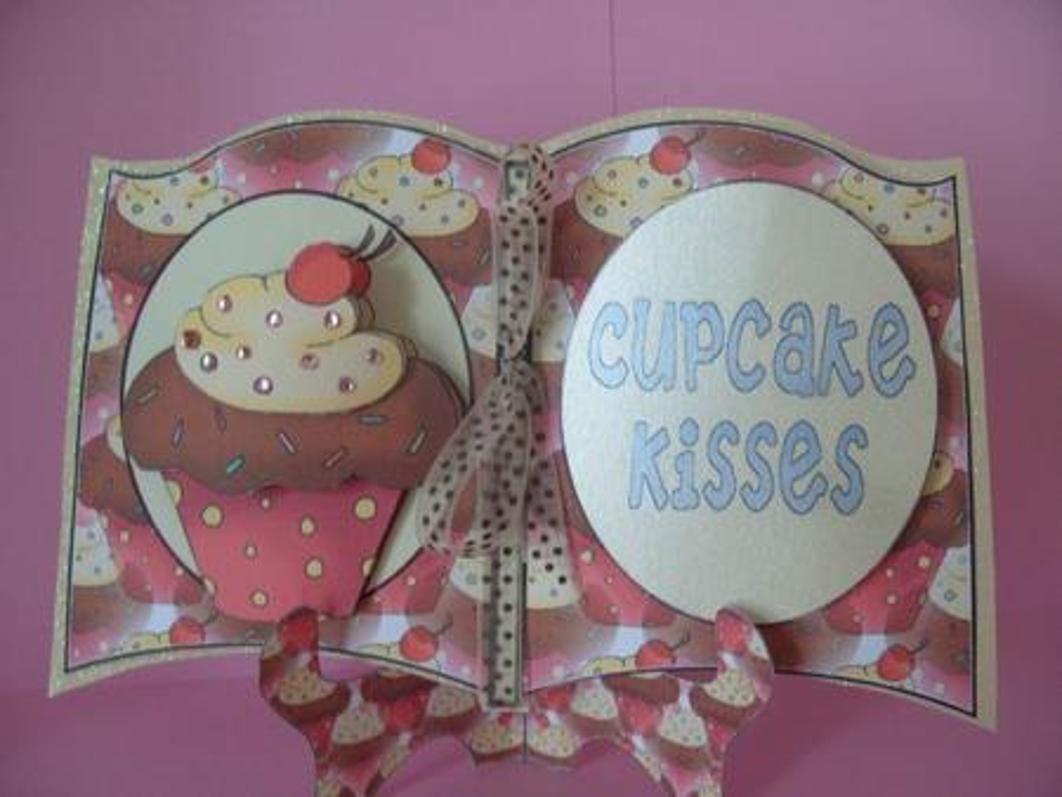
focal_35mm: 35
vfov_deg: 40.7
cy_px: 398
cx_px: 531
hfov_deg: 52.6
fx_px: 1074
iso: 200
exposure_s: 1/15
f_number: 2.8
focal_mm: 7.8
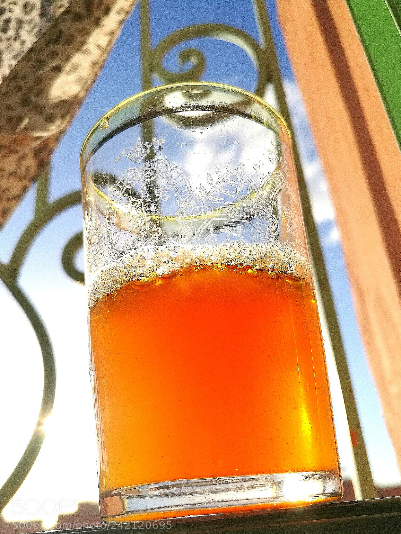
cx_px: 199
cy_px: 275
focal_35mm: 28
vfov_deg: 63.4
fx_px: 433
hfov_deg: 49.7
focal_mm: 4.04
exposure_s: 1/1263
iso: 50
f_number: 2
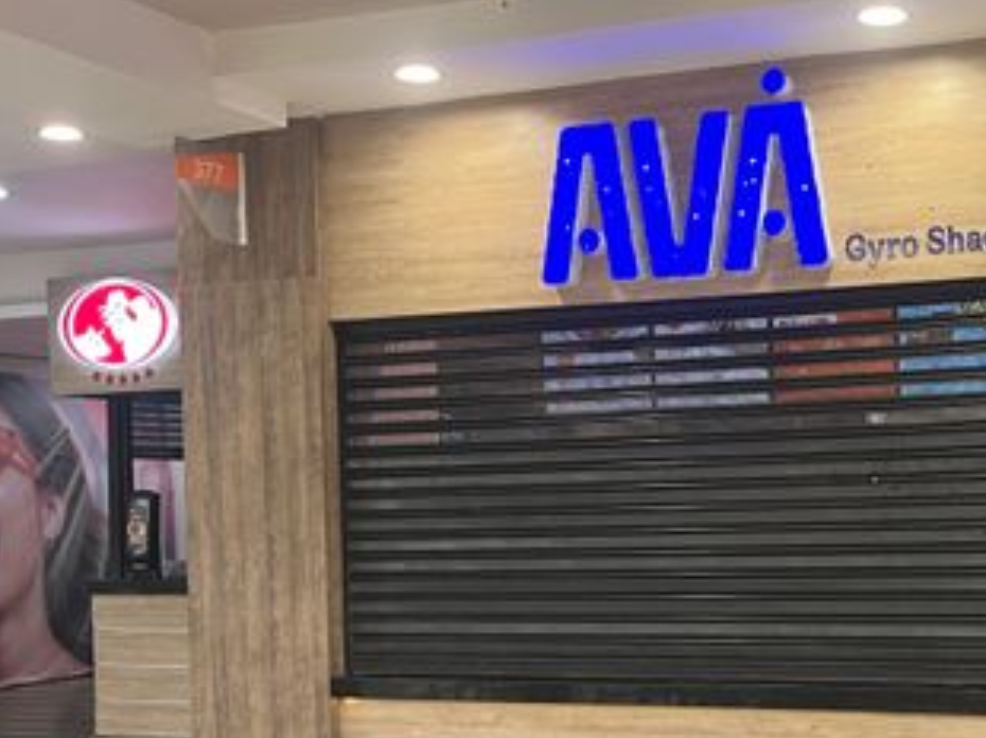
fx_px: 1594
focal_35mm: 56
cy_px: 541
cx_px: 778
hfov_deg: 33.5
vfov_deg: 25.8
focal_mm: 5.1
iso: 100
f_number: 1.6
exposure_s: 1/60
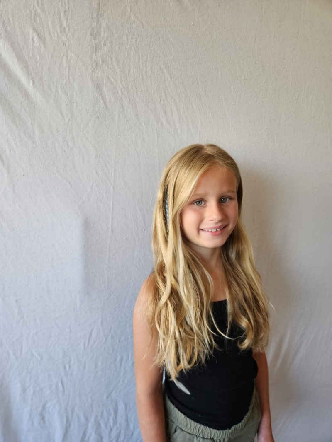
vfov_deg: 73.9
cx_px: 166
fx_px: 294
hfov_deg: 58.9
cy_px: 221
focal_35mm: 23
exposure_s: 1/180
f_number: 1.8
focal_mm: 5.4
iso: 160
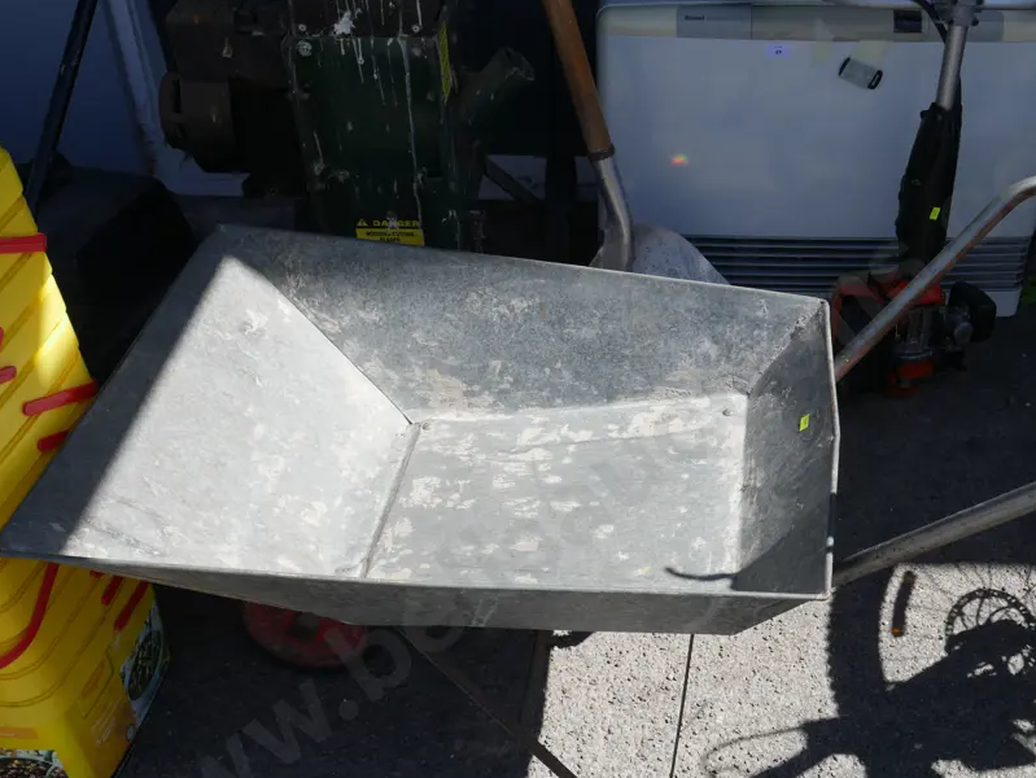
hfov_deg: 45.4
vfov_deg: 35.0
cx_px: 639
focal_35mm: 41
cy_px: 465
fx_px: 1228
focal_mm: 16
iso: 200
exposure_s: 1/640
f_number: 5.6
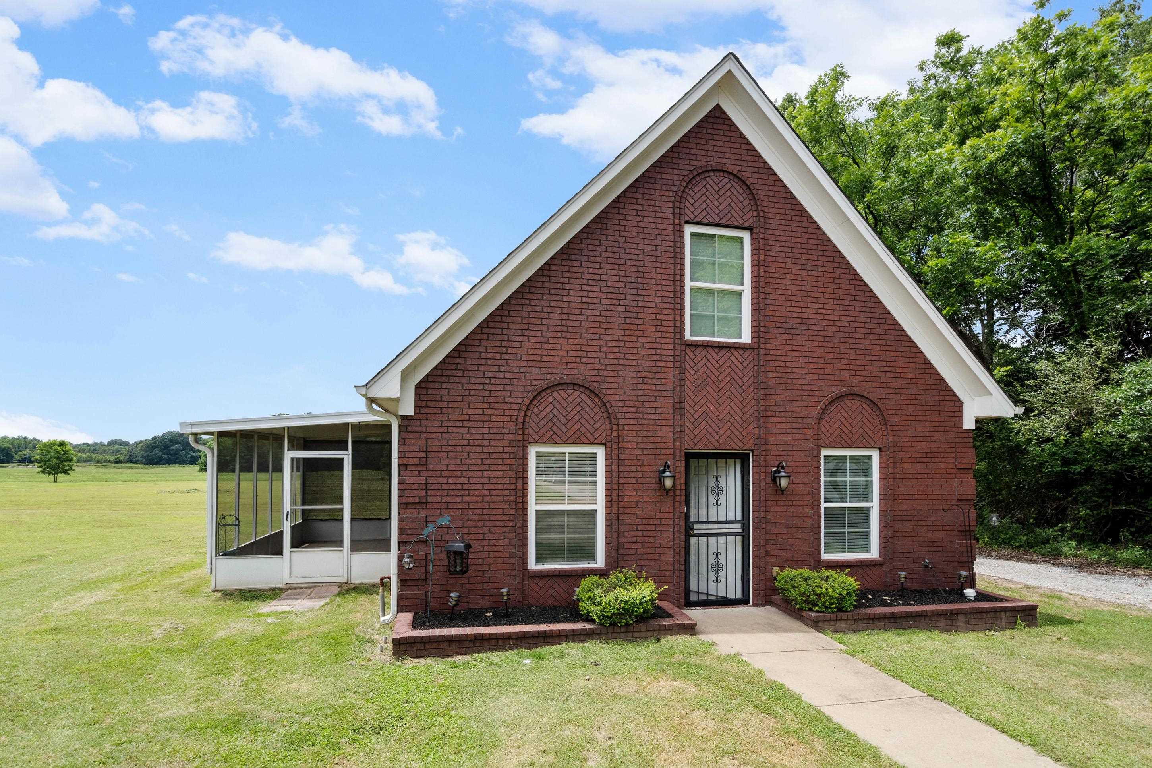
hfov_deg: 96.7
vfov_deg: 73.7
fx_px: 512
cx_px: 576
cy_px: 384
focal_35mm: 16
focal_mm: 16
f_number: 9
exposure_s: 1/800
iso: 800
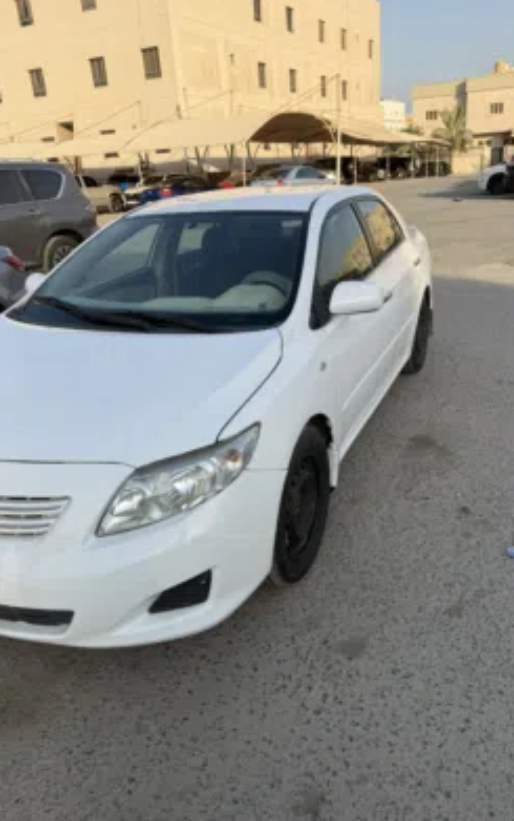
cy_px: 414
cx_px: 279
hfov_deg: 47.6
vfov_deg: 70.4
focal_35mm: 26
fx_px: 582
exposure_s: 1/2703
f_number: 1.78
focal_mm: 6.76
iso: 80
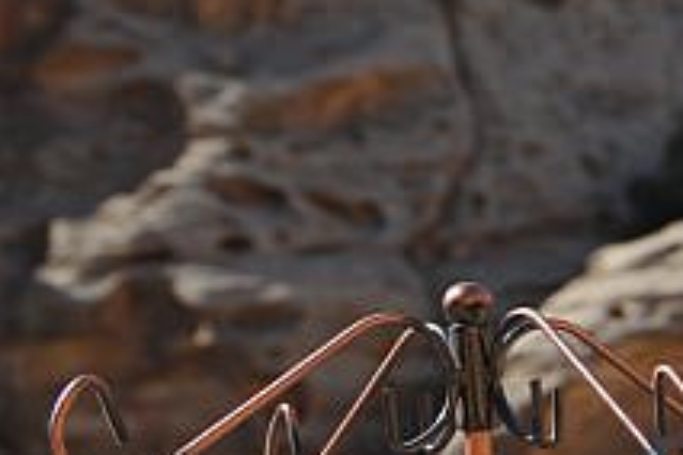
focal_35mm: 135
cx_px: 1334
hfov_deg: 13.3
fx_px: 2561
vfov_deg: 10.0
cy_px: 588
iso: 200
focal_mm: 32
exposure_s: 1/320
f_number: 9
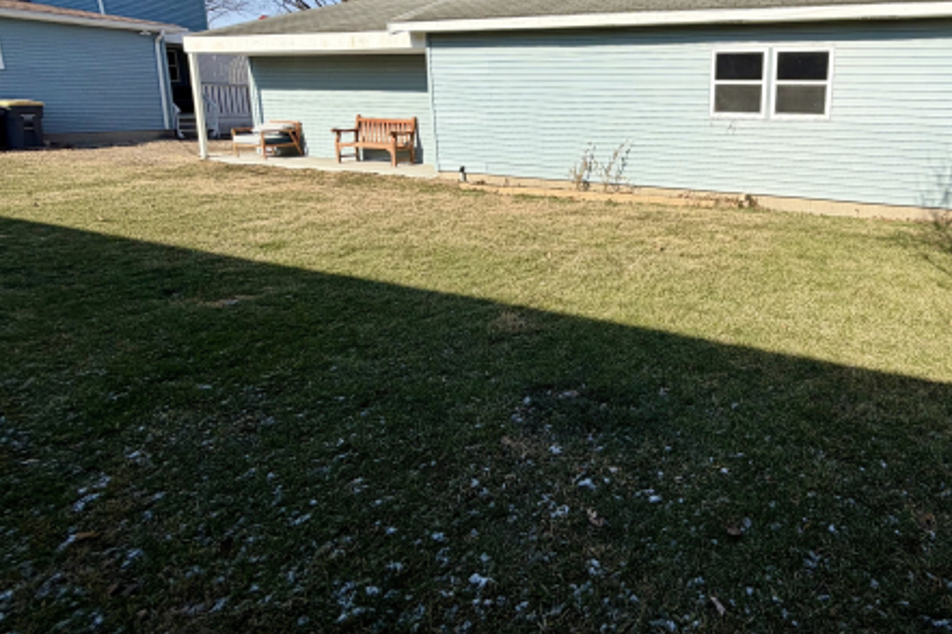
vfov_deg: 56.0
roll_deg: -1.3
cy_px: 209
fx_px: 582
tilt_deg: -10.7
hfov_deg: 75.0
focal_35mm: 22
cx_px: 666
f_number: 2.2
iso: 20
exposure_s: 1/770
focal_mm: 2.22
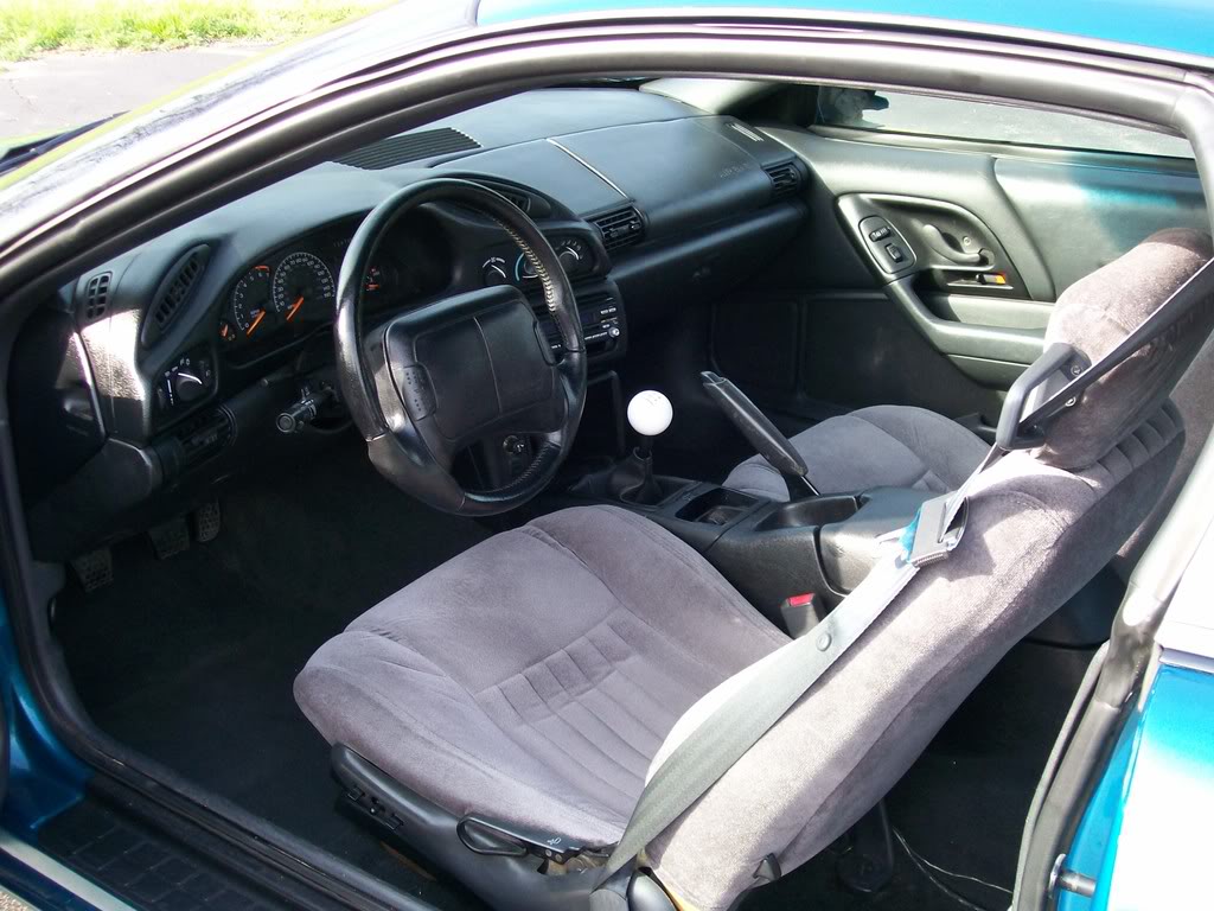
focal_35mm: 45
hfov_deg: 42.1
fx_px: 1578
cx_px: 607
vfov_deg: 32.2
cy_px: 456
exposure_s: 1/99.7
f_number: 3
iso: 80
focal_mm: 7.6
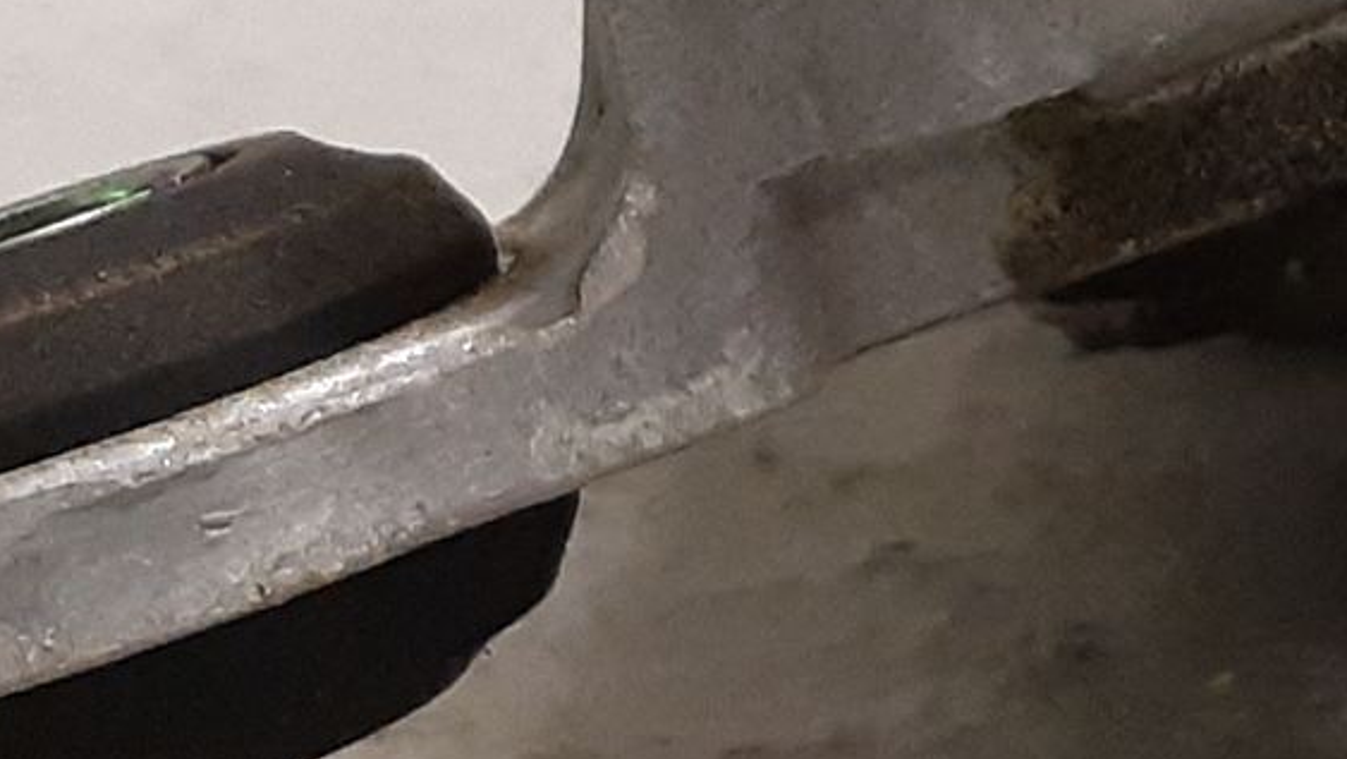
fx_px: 3680
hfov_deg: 19.7
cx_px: 1546
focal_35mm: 103
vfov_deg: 11.3
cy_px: -376
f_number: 1.7
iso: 250
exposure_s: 1/50
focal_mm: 3.93
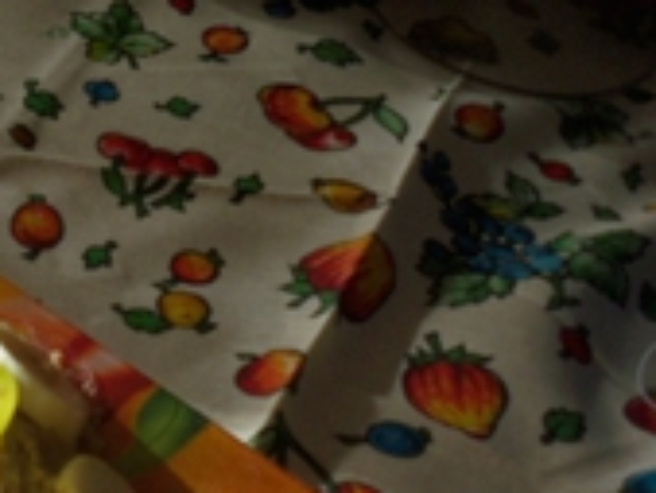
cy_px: 516
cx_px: -202
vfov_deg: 15.6
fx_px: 1764
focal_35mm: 93
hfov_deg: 19.4
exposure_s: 1/125
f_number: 3.1
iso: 64
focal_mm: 6.3
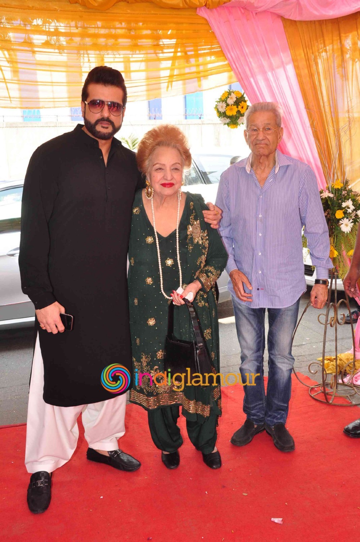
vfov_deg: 53.2
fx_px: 541
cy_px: 271
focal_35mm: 36
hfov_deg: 36.8
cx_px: 180
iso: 400
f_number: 8
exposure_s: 1/200
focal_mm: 24
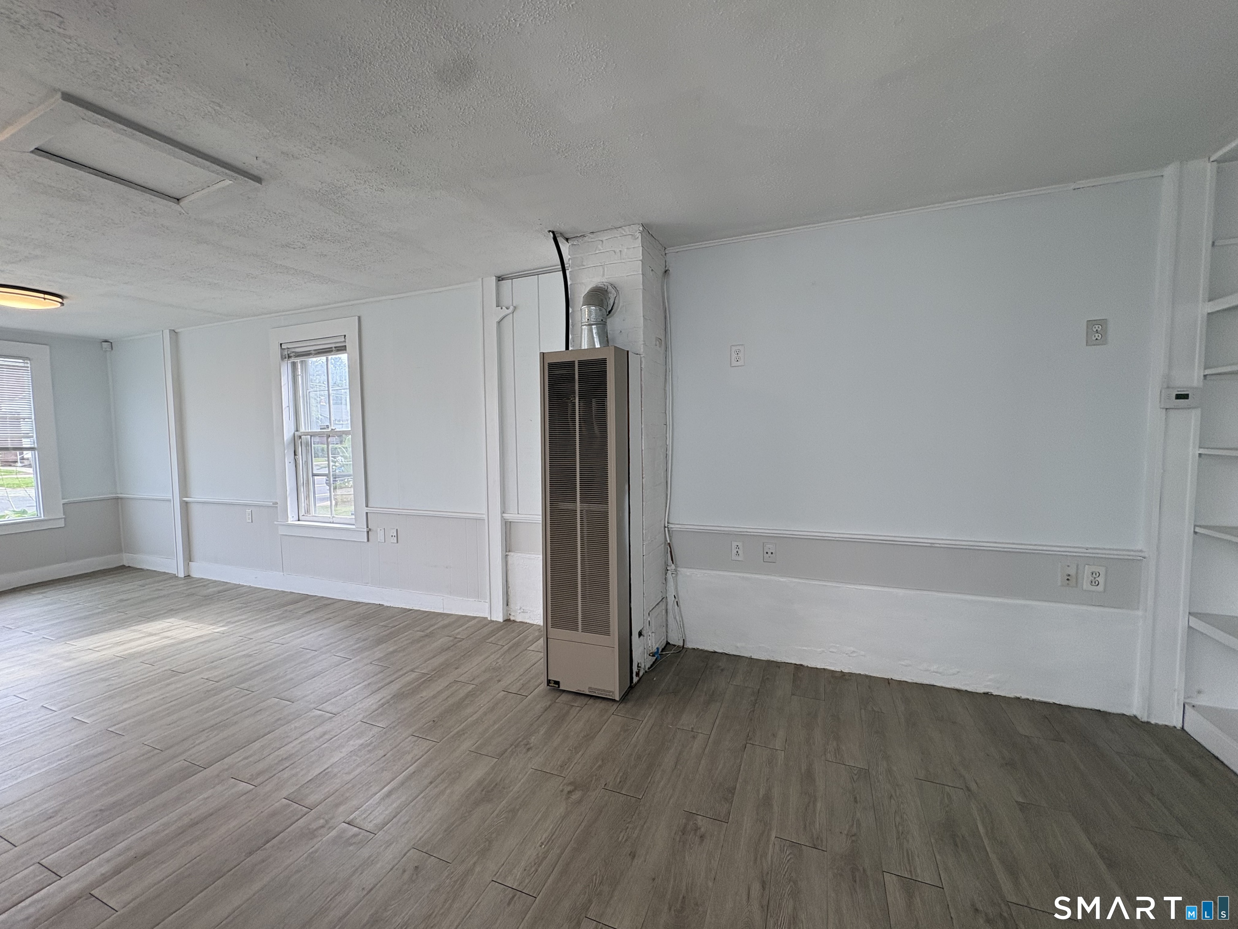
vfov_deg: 85.7
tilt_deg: -3.0
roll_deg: +0.7
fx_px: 501
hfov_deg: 102.1
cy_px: 464
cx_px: 619
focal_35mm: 14
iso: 80
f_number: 2.2
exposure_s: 1/120
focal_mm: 2.22
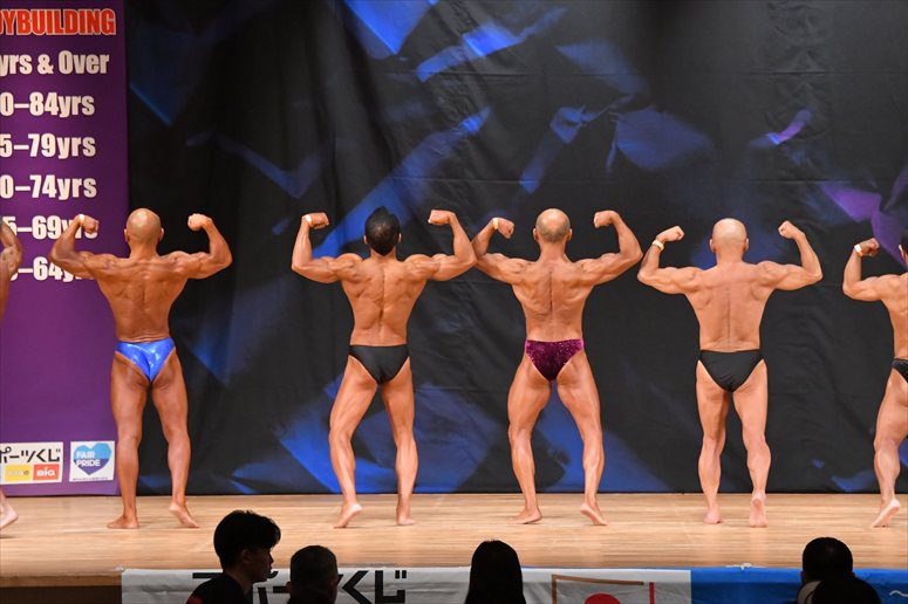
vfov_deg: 7.5
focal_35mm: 183
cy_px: 302
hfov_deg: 11.2
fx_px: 4613
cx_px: 454
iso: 6400
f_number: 5.6
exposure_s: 1/400
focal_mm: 122
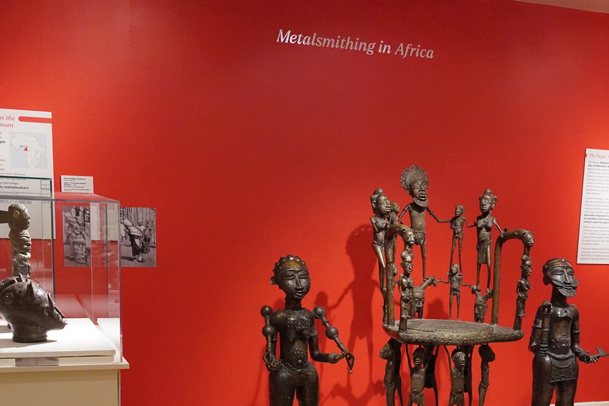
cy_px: 412
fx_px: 981
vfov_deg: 22.4
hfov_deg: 33.9
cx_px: 441
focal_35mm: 58
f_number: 5
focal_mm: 28
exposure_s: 1/100
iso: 8000
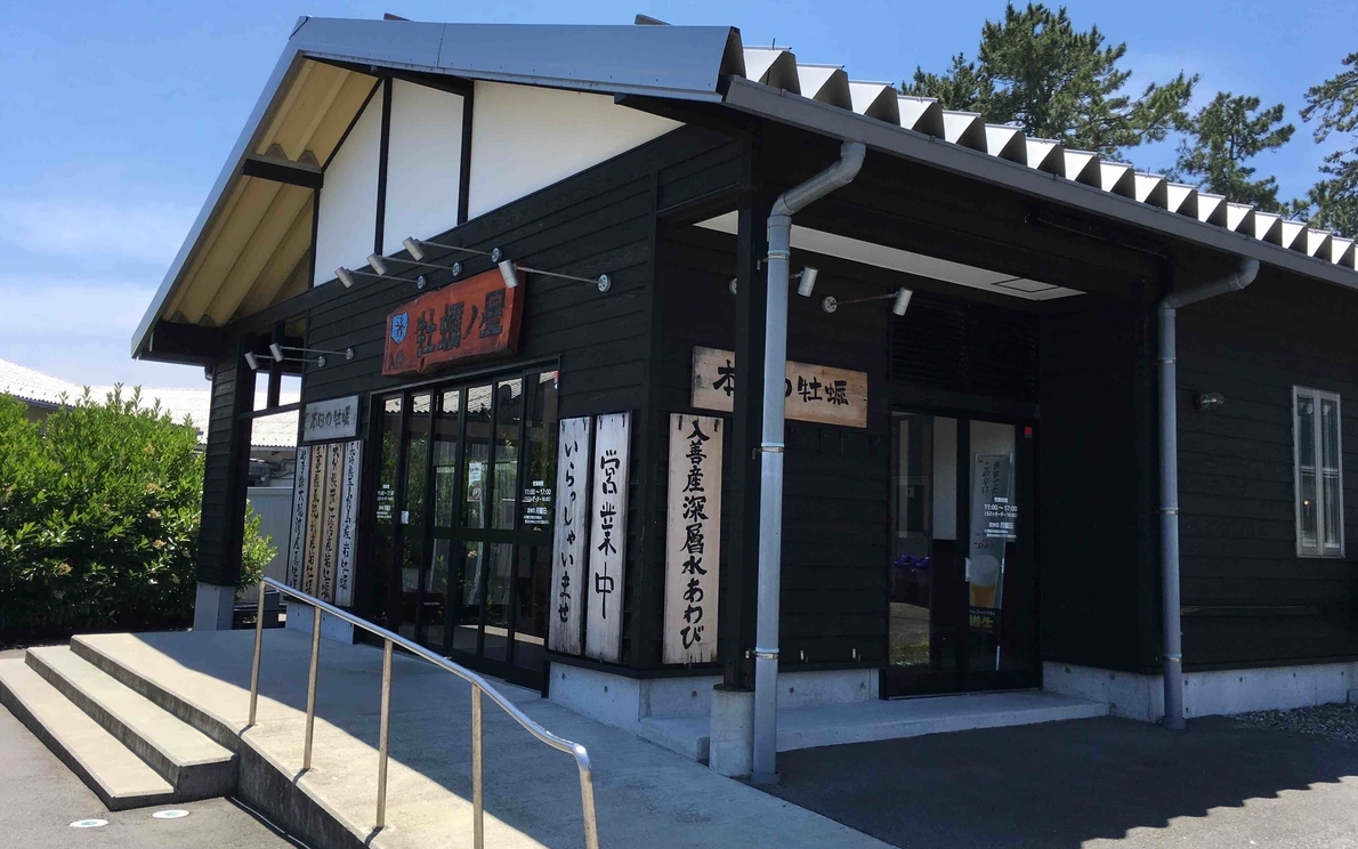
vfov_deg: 40.6
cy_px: 393
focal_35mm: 31
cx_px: 681
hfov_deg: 61.2
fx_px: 1147
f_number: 2.2
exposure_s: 1/1115
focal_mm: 4.15
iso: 25
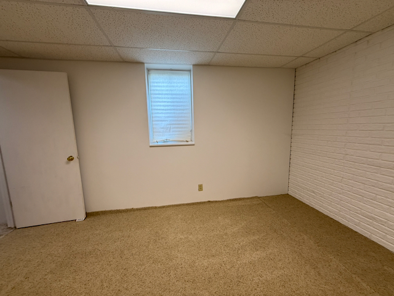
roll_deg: +1.4
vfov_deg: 85.7
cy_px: 148
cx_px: 197
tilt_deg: -7.6
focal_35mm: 14
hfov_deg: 102.1
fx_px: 159
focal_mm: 2.22
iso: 100
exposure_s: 1/120
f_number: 2.2
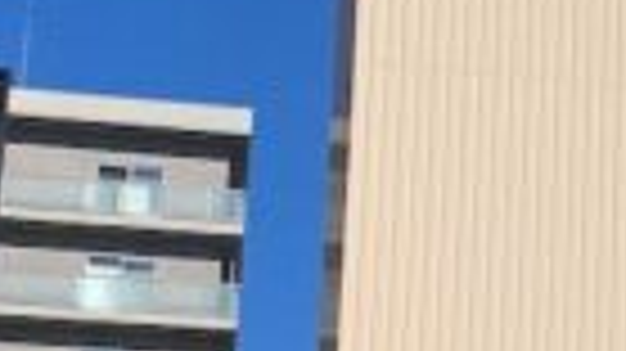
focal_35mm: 163
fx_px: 2704
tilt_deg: +18.7
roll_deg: +0.7
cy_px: 364
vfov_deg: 7.4
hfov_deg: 12.5
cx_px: 946
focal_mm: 4.25
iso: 32
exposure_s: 1/7692
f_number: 1.8
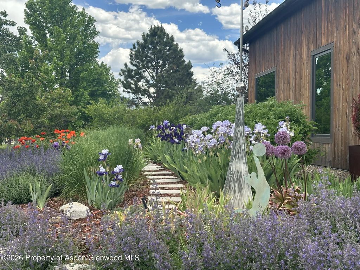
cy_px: 135
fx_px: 499
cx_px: 180
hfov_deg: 39.7
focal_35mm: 48
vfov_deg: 30.3
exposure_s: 1/1242
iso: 64
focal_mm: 6.86
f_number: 1.78
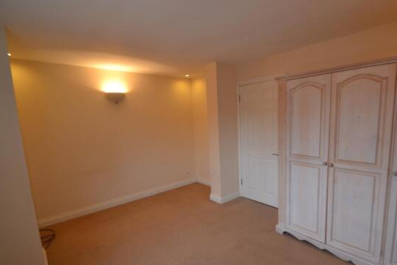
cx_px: 230
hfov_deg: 89.3
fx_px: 198
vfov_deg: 67.0
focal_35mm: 18
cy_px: 153
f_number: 3.5
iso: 500
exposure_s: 1/60
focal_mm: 10
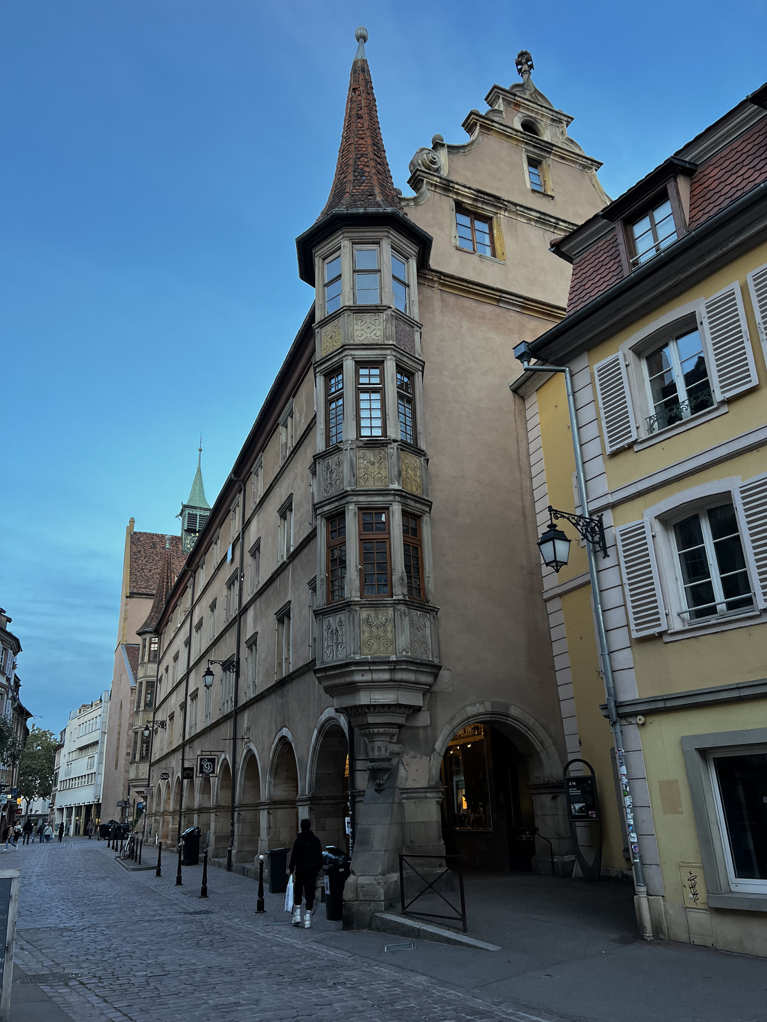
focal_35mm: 26
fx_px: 768
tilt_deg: +20.8
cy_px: 511
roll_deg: +2.7
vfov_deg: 67.3
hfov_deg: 53.1
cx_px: 384
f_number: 1.5
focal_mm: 5.7
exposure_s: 1/100
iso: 80
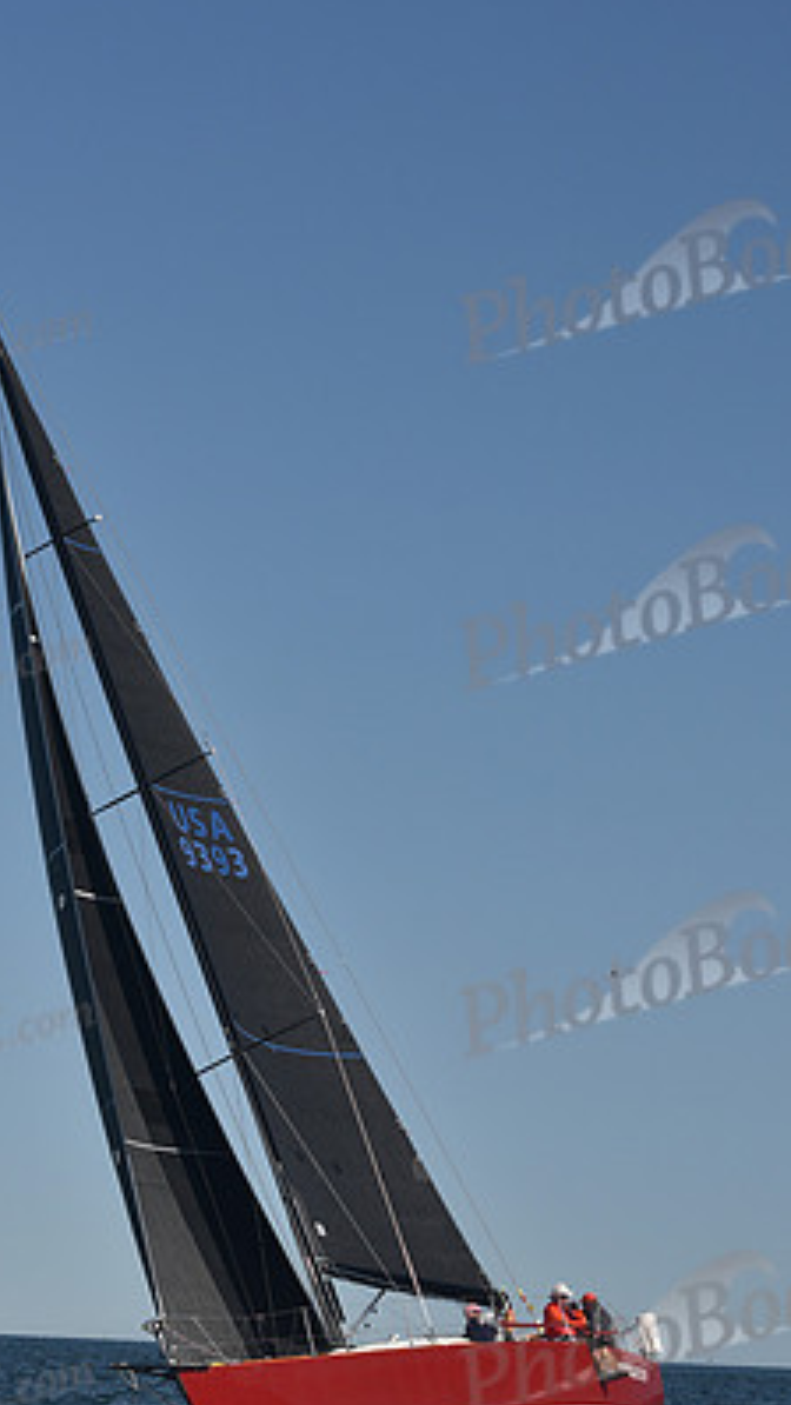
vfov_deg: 20.0
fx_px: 3988
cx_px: 277
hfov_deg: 11.3
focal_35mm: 107
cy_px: 833
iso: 250
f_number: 6.3
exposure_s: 1/800
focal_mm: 70
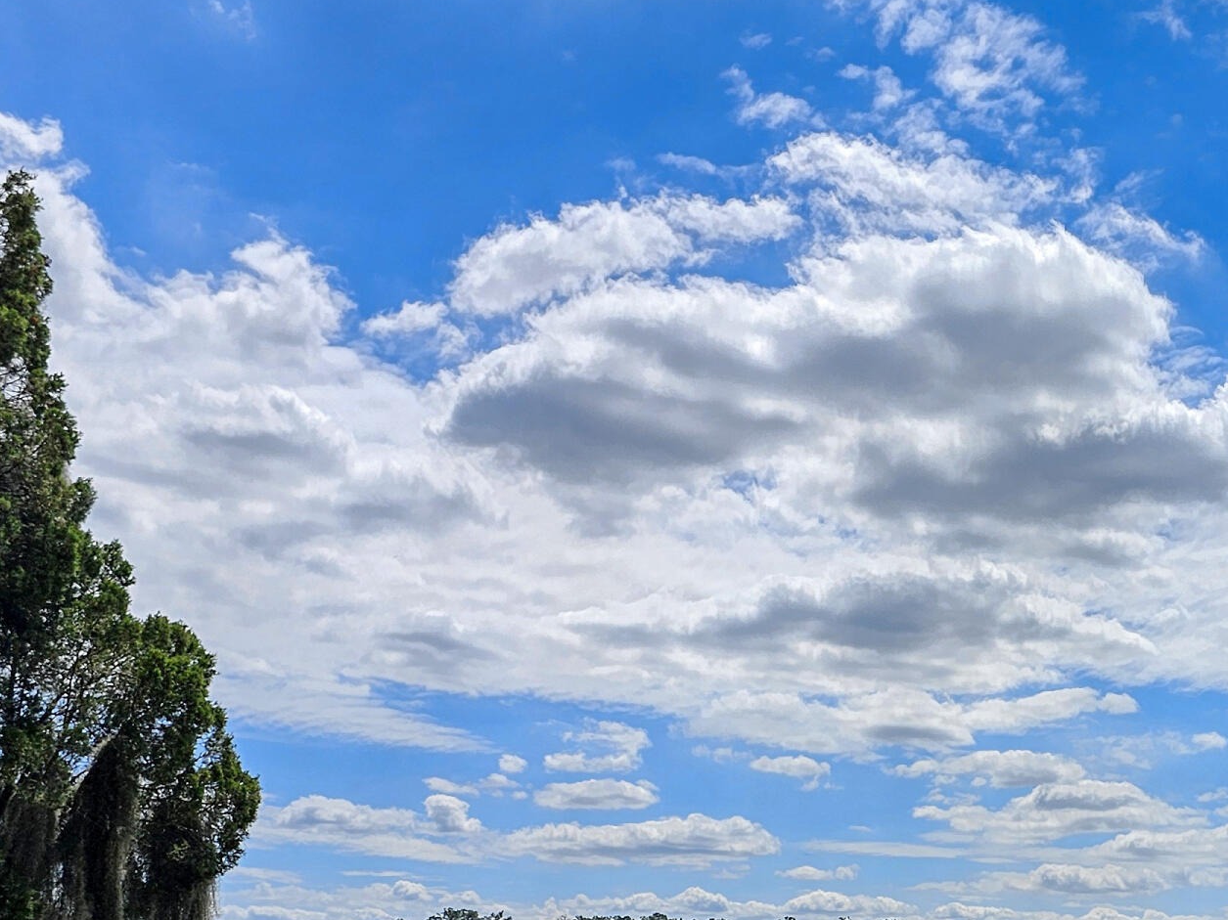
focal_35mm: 55
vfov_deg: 25.2
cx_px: 997
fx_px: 1951
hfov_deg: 33.8
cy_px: 935
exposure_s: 1/2384
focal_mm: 6.3
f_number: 1.7
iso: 10
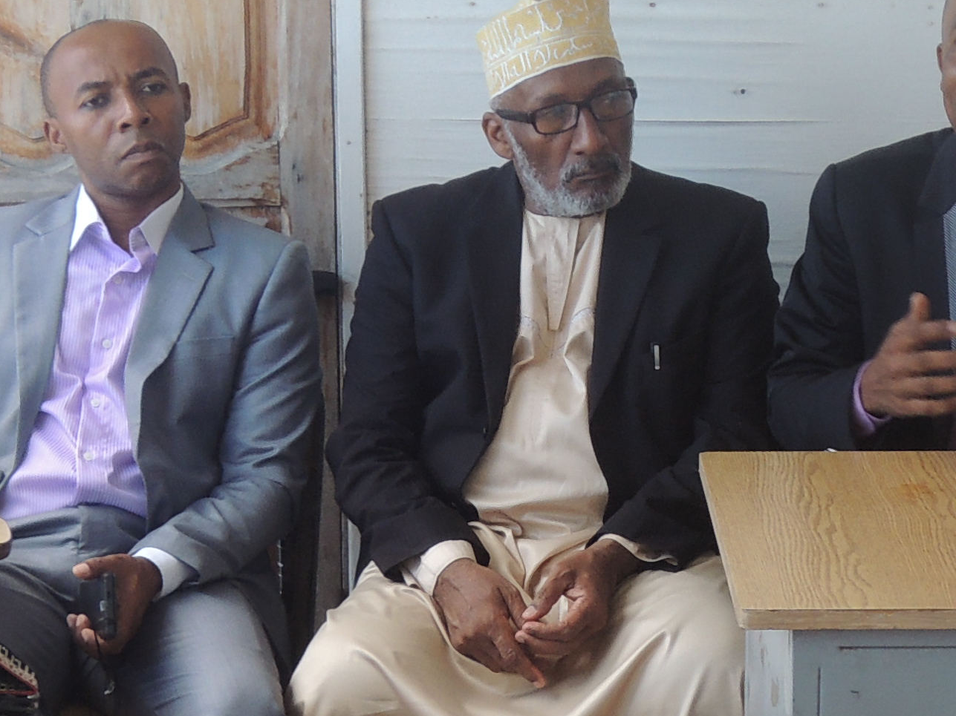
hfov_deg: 17.7
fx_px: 3065
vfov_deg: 13.3
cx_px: 617
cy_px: 436
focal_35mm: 111
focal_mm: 5.5
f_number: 3
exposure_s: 1/100
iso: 100
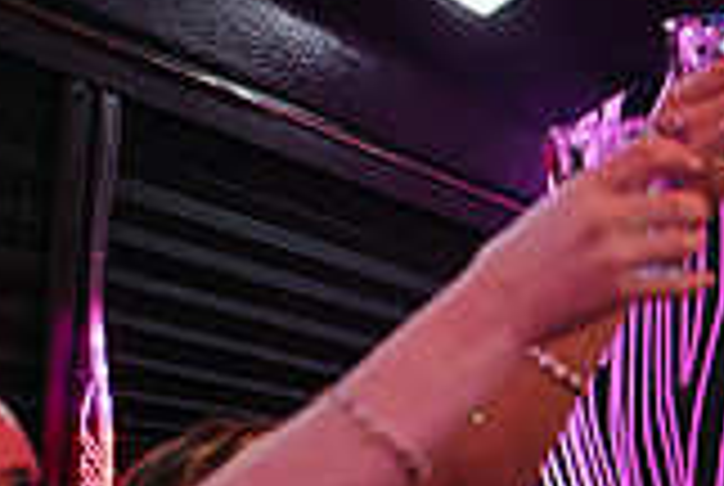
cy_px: 619
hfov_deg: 15.2
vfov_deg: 10.6
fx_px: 2559
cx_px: 980
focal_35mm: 127
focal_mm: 35
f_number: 2.8
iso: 1000
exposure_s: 1/320
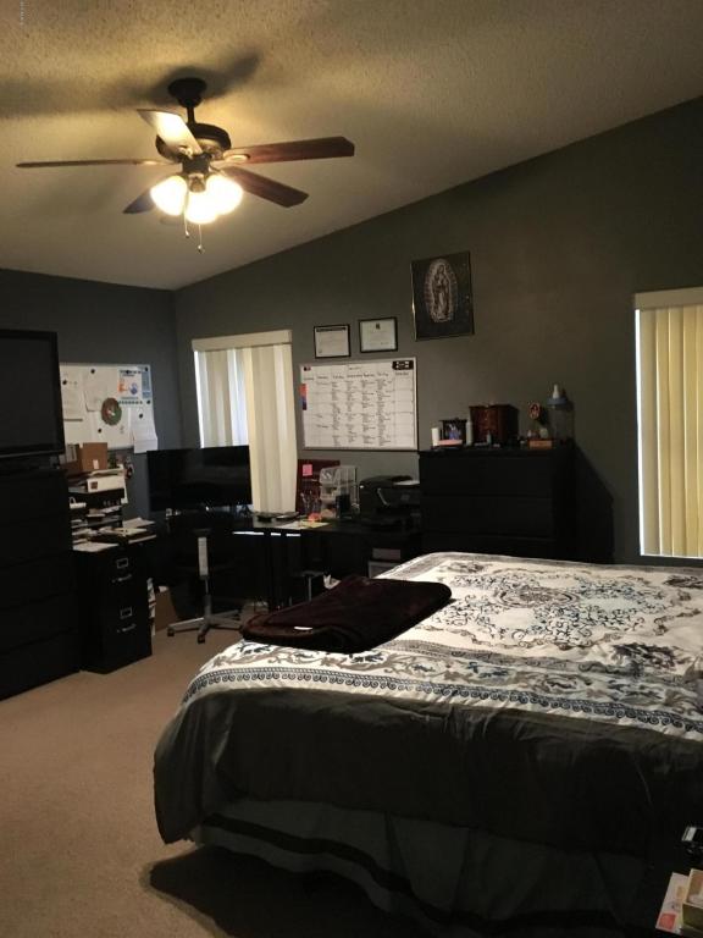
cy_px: 469
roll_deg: +3.3
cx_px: 352
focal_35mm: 29
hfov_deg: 48.2
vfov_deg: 61.7
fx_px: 785
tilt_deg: -4.2
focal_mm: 4.15
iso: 320
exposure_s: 1/15
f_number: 2.2
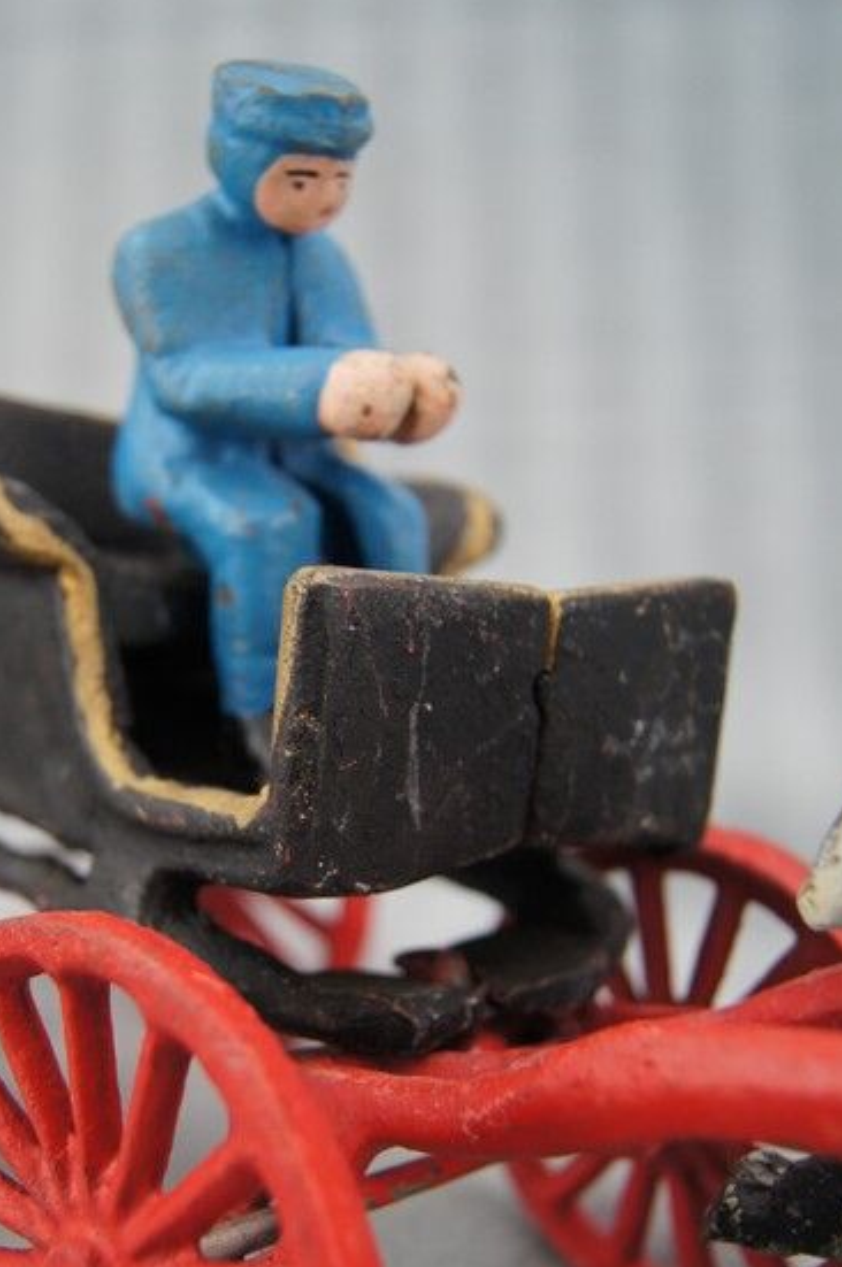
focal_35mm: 46
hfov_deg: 29.0
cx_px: 281
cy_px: 793
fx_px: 1618
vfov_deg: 42.5
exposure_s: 1/160
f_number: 4
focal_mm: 22
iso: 400
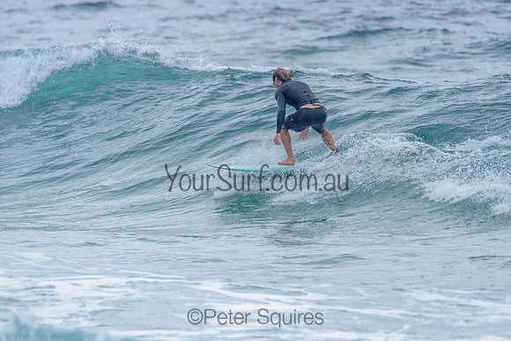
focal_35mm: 613
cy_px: 145
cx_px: 313
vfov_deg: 2.2
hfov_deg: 3.4
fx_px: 8700
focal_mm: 500
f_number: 5.6
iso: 160
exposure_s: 1/2000
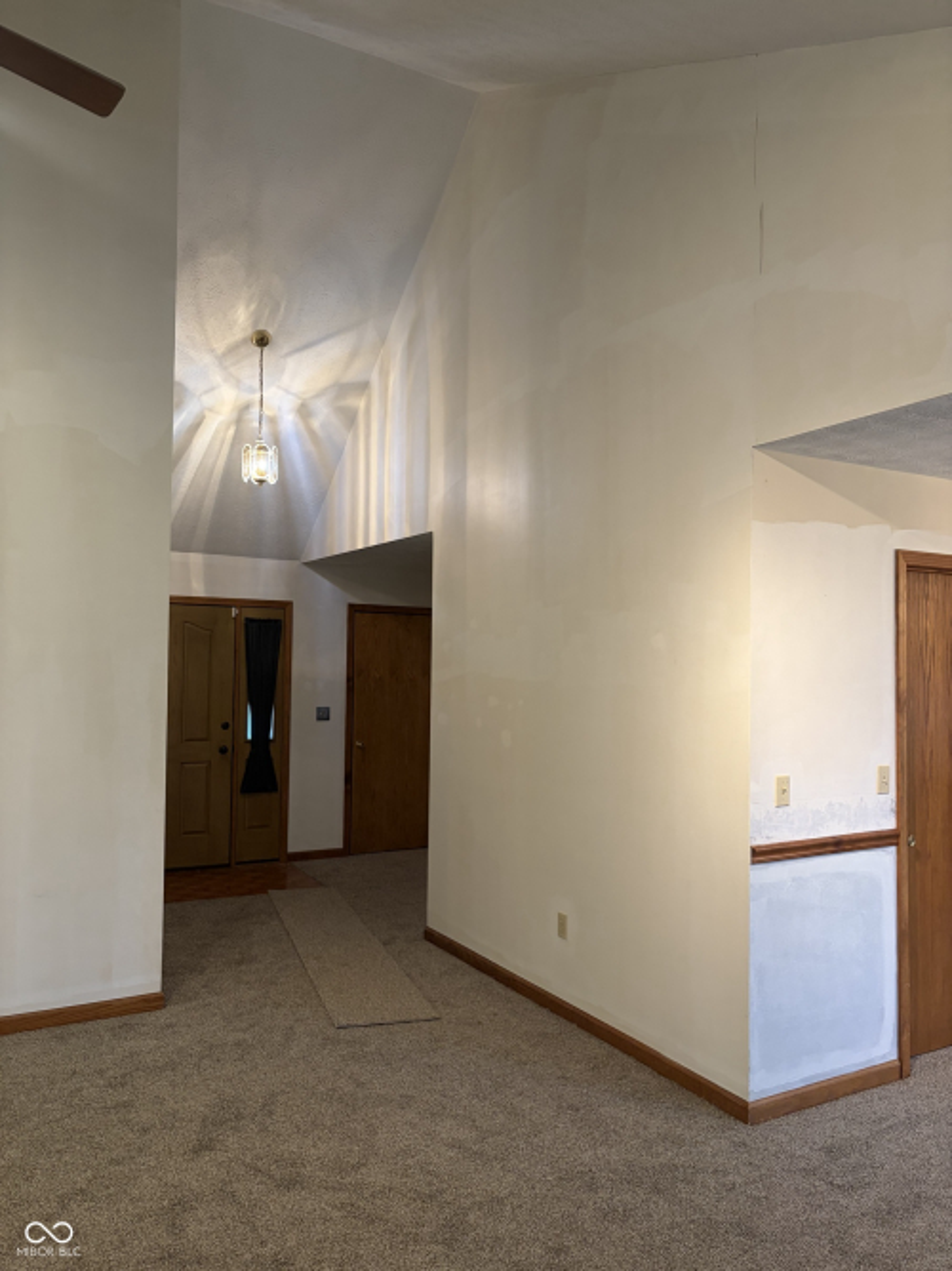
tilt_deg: +1.1
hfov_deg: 53.0
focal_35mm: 26
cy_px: 636
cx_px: 476
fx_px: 954
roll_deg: -1.2
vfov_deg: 67.3
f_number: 1.6
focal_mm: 5.96
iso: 160
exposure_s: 1/60
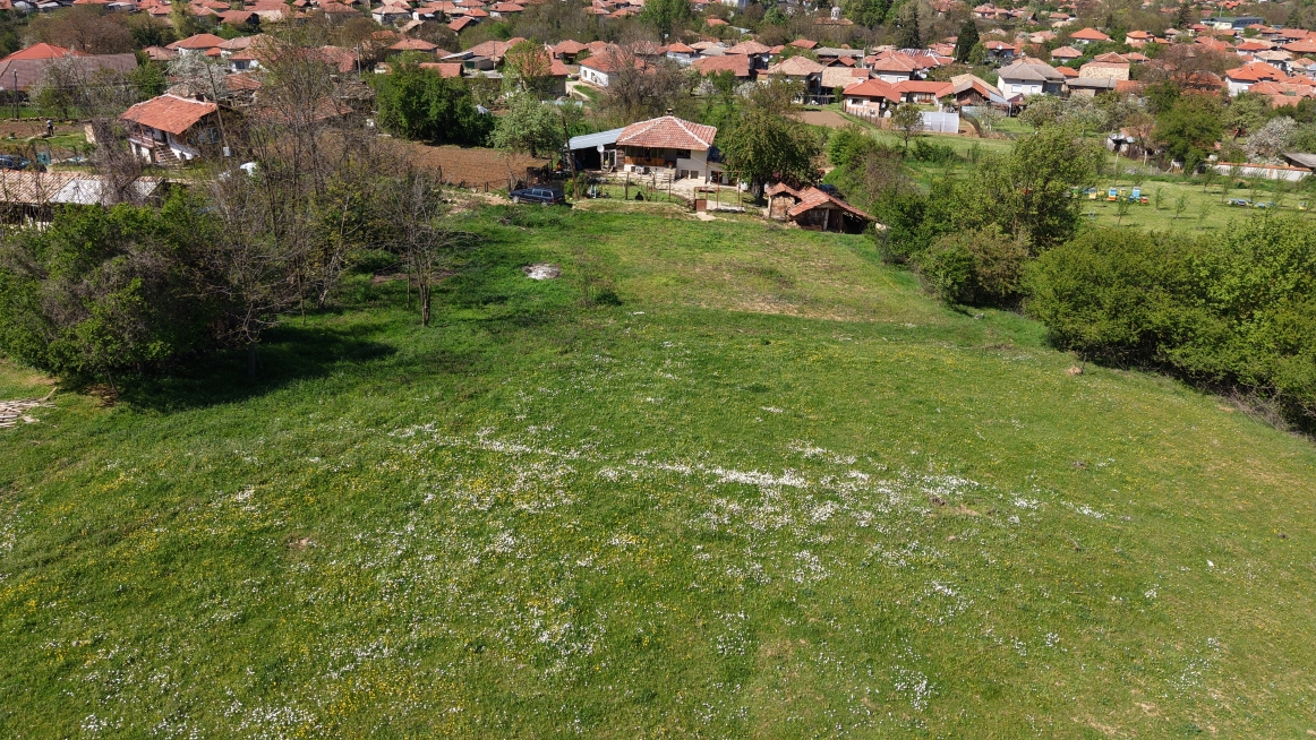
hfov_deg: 69.9
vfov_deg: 42.4
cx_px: 653
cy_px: 259
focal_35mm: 27
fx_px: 942
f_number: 1.8
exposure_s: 1/3000
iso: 120
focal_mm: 8.67
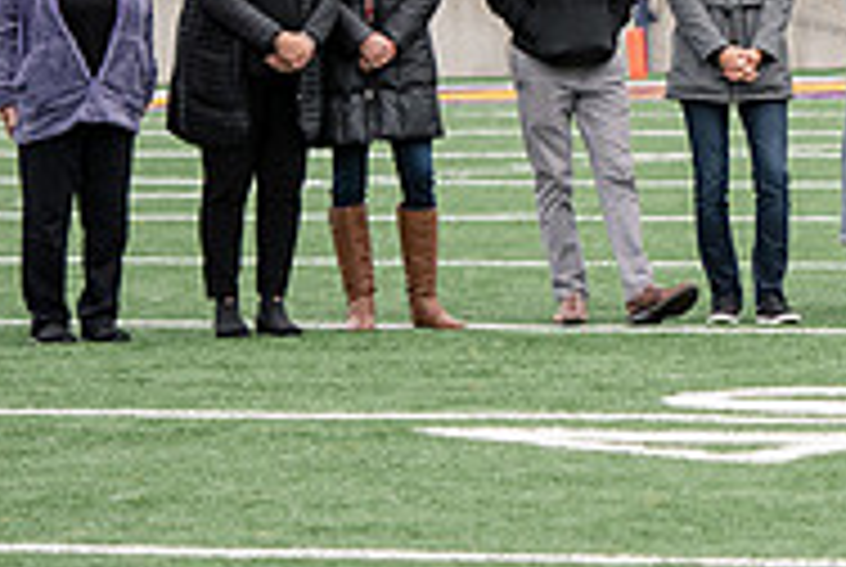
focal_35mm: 370
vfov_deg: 3.7
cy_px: -16
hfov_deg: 5.5
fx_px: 8709
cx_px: 945
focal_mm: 120
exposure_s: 1/1000
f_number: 4
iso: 400
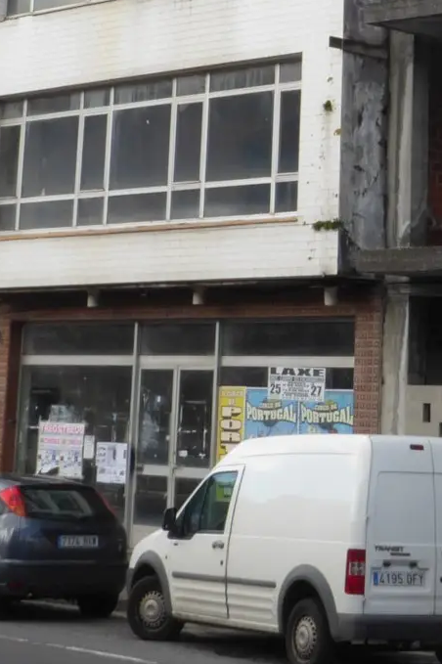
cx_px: 365
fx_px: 1899
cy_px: -55
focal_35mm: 103
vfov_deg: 19.1
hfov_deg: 13.2
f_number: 8
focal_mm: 6.3
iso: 100
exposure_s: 1/60
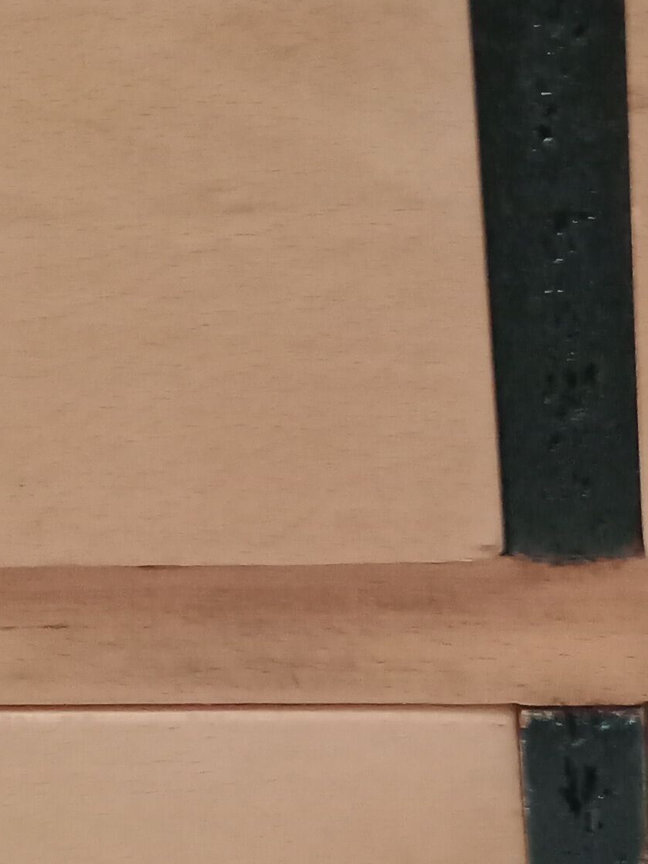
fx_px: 1847
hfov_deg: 19.5
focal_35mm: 74
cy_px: 868
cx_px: 586
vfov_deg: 25.0
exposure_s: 1/33.3
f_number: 2
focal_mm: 3.54
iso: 937
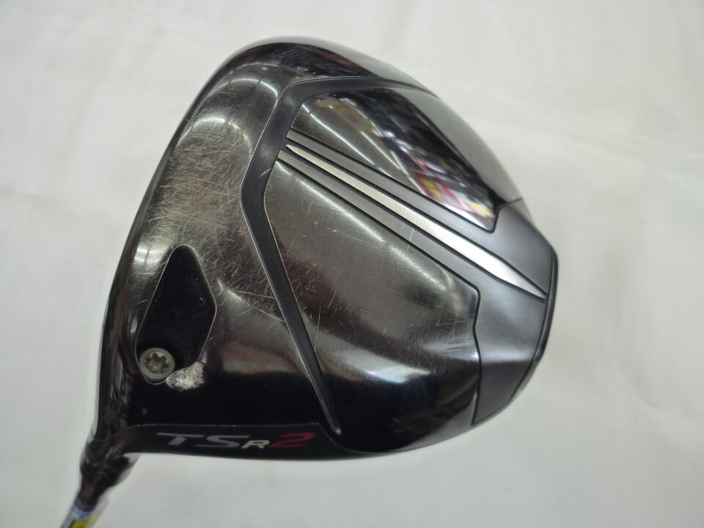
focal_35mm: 25
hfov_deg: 69.4
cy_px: 264
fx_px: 508
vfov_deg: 54.9
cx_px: 352
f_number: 2.8
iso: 125
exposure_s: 1/40
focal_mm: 4.5
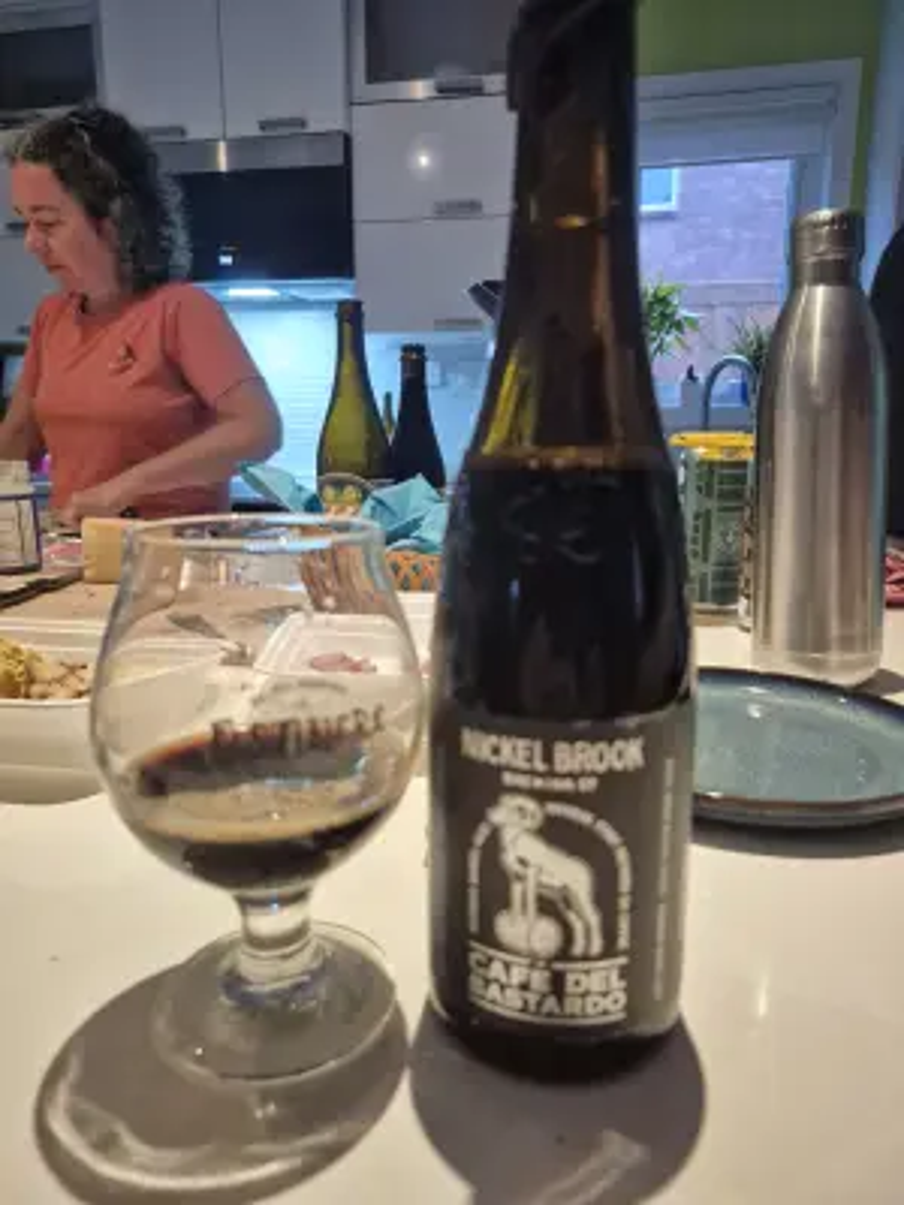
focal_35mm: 23
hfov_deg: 58.9
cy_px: 602
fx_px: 801
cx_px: 452
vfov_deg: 73.9
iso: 1250
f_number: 1.8
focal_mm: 5.4
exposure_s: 1/60
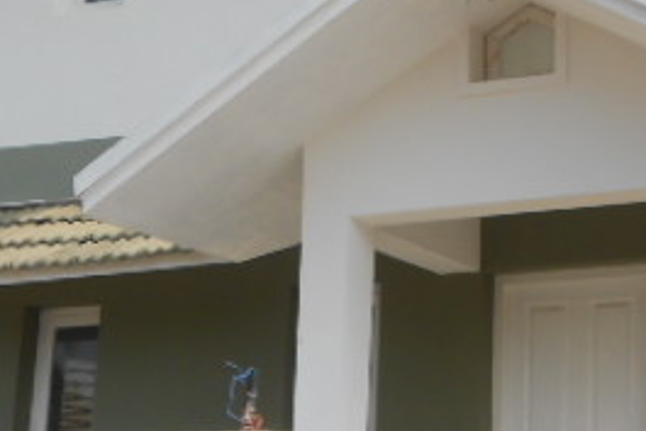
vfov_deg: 14.6
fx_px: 1670
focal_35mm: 93
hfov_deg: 21.6
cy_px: 83
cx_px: 507
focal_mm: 6.9
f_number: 3.9
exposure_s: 1/640
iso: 80
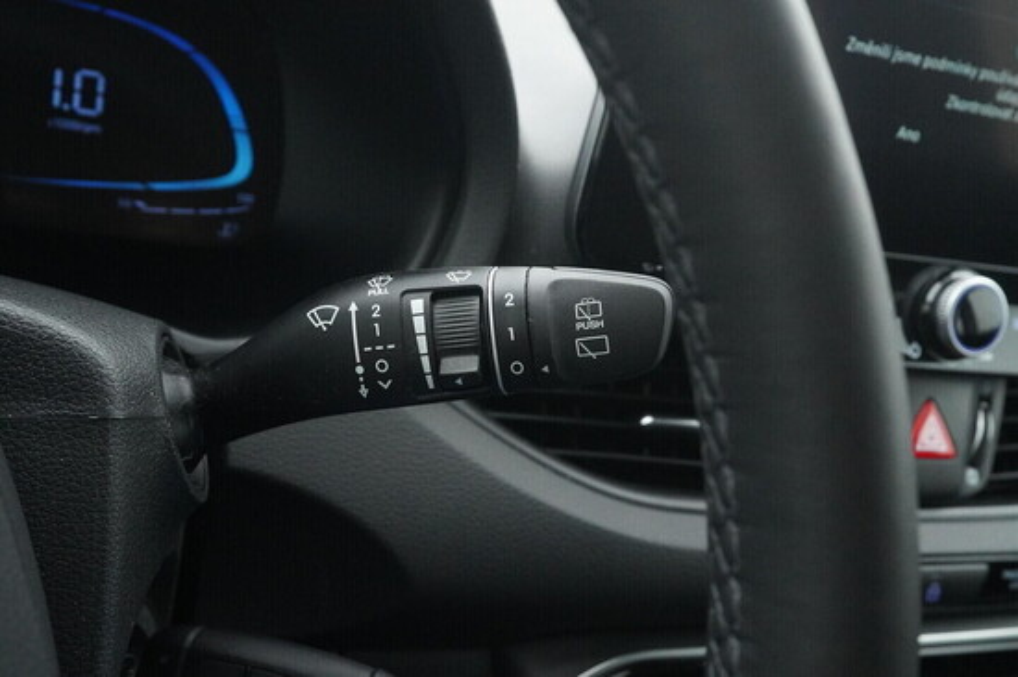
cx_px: 509
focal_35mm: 36
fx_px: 1017
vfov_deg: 36.8
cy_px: 338
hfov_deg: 53.2
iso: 6400
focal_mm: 24
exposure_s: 1/250
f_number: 6.3
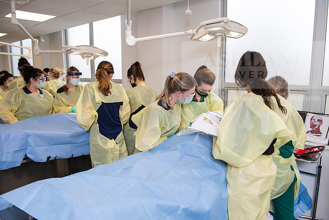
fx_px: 247
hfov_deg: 67.4
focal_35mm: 27
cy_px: 110
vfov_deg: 48.0
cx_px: 164
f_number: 4.5
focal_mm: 27
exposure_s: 1/200
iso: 400
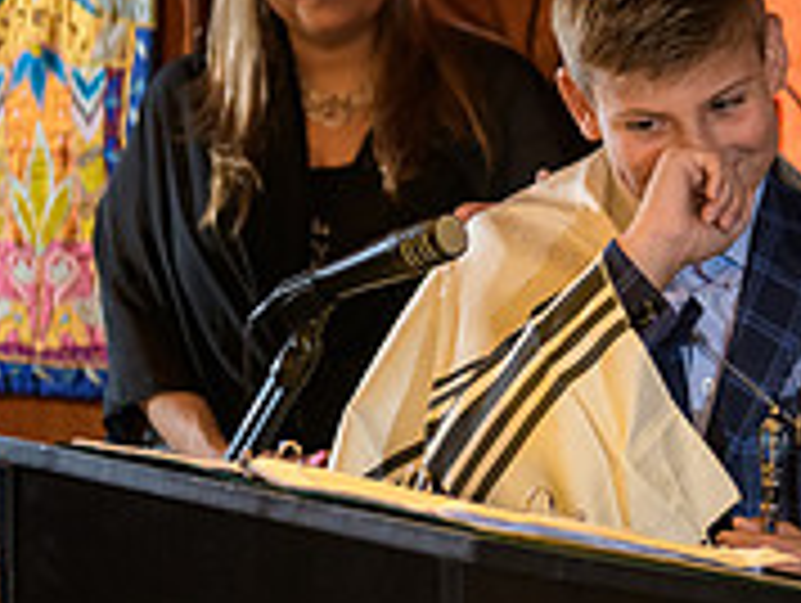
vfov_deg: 7.9
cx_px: 1071
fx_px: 4356
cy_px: 61
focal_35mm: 188
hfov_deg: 10.3
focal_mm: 60
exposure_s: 1/125
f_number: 3.2
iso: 1600
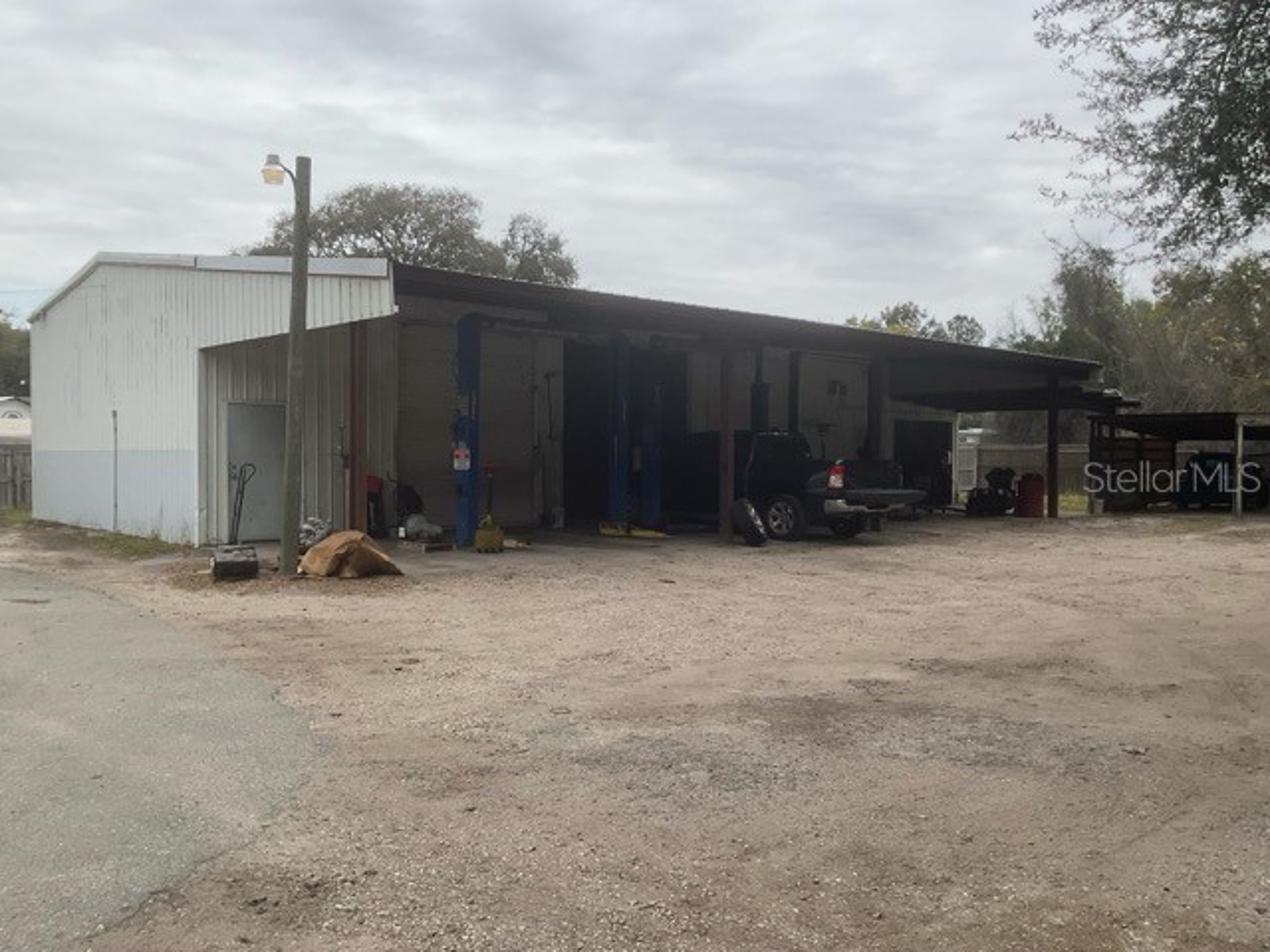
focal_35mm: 29
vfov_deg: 48.2
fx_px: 1064
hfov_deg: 61.7
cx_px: 635
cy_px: 476
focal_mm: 3
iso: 16
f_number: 1.8
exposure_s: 1/1221
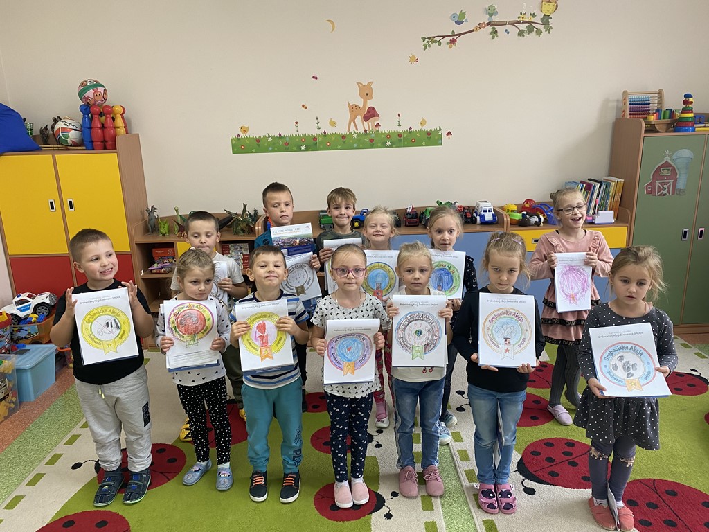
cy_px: 266
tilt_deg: -16.2
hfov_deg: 67.3
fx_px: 533
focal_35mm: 26
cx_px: 354
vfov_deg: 53.1
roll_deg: +1.5
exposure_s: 1/50
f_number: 1.8
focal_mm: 4.25
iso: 64
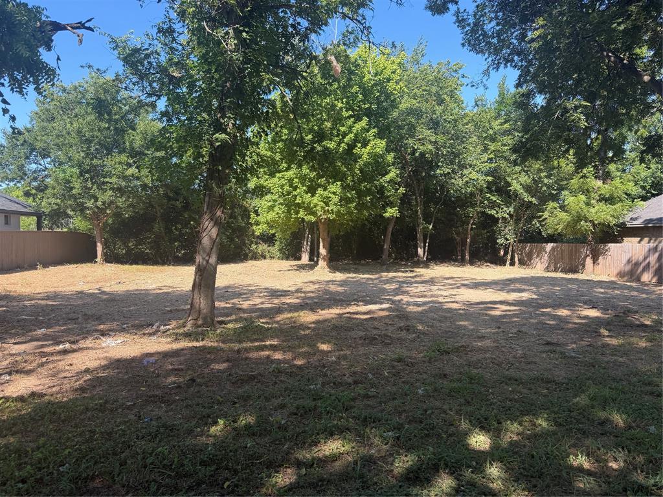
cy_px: 248
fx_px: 460
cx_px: 332
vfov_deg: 56.8
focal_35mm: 24
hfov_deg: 71.6
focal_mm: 6.76
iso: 80
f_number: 1.78
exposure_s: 1/858
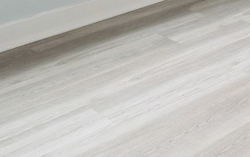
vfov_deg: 12.6
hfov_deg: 20.3
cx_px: 397
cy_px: -205
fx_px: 573
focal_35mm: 84
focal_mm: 16
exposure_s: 1/6
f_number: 10
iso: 400
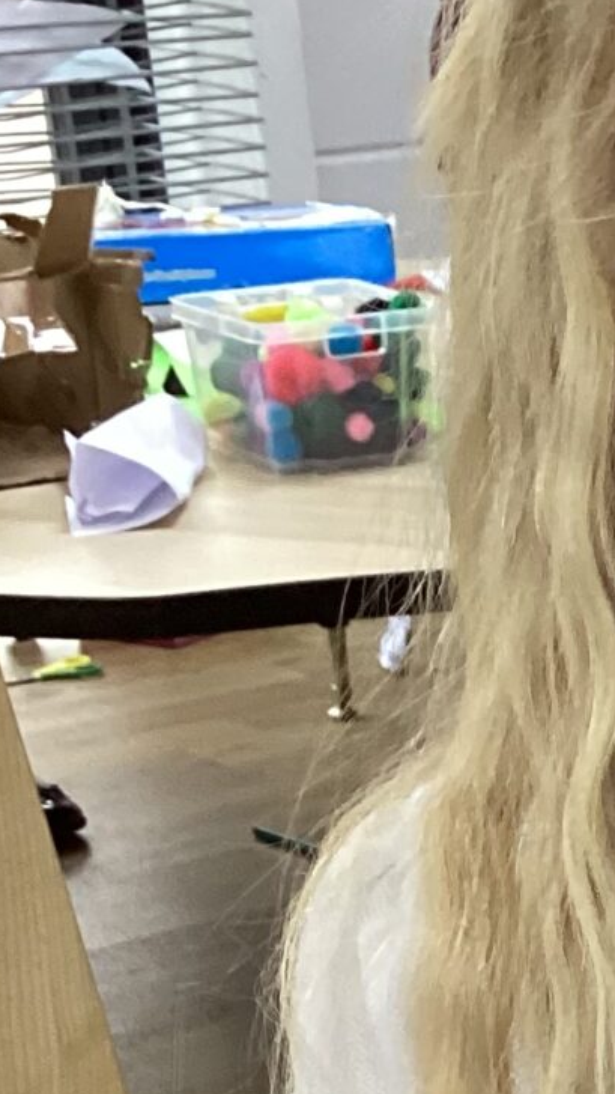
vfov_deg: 17.6
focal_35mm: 119
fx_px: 3450
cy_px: 1067
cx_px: 1219
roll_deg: +1.5
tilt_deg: -21.7
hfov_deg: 9.5
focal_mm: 3.3
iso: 200
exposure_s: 1/50
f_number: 2.4
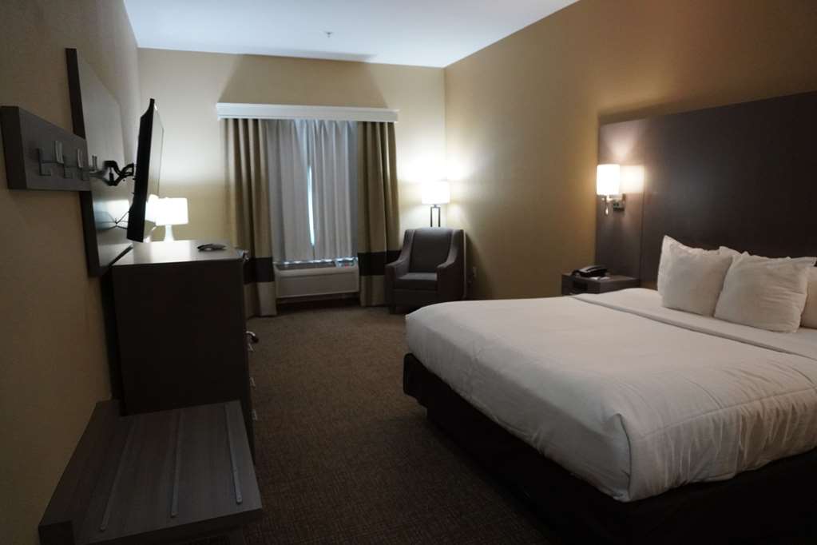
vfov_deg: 53.1
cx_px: 408
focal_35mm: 24
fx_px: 545
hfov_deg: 73.7
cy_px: 272
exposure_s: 1/160
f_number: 3.5
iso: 4000
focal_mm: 16
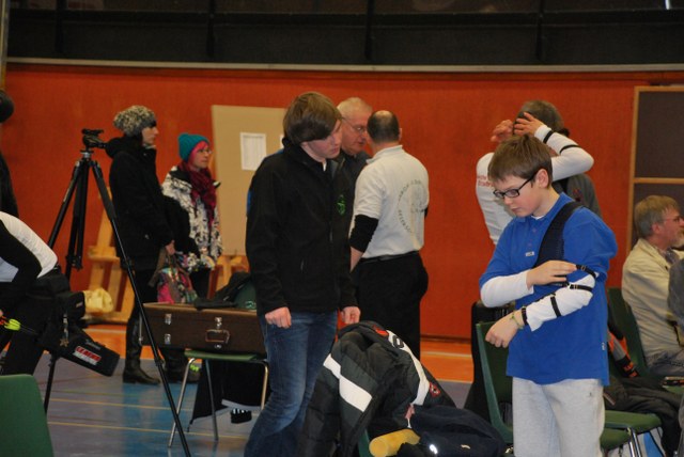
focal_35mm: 128
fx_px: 2425
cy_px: 228
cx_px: 342
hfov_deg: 16.1
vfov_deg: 10.8
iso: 900
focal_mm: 85
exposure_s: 1/60
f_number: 5.6
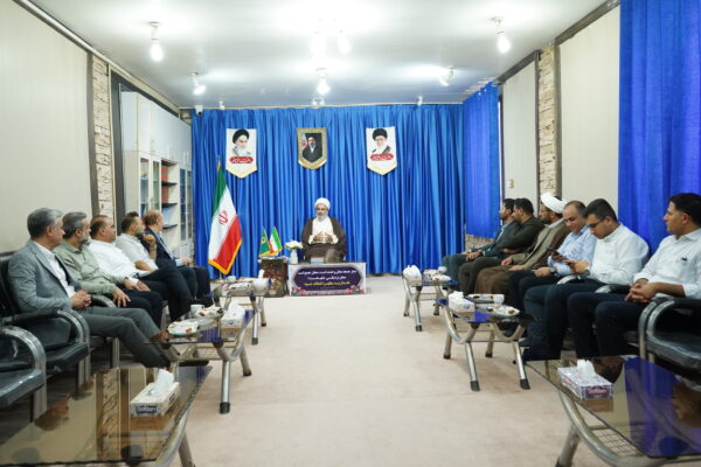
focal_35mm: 29
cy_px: 234
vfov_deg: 45.0
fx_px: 565
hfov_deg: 63.7
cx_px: 350
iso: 8000
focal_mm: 29
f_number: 5.6
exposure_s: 1/320
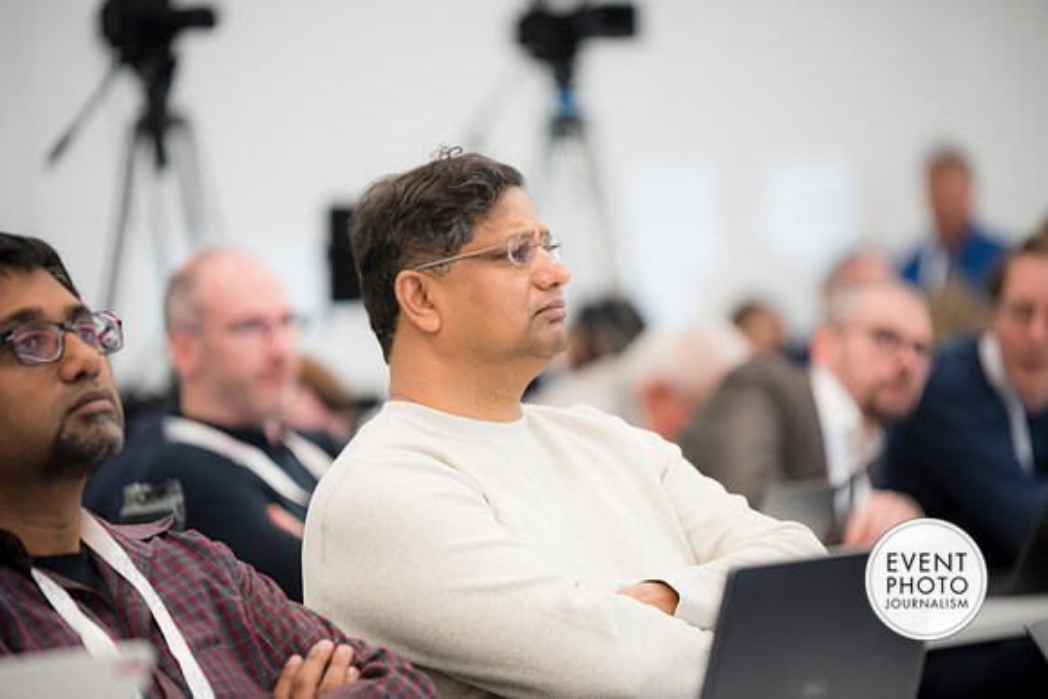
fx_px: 5241
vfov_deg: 7.6
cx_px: 524
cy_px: 350
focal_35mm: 180
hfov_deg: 11.4
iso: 1000
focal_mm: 180
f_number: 2.8
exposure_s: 1/160
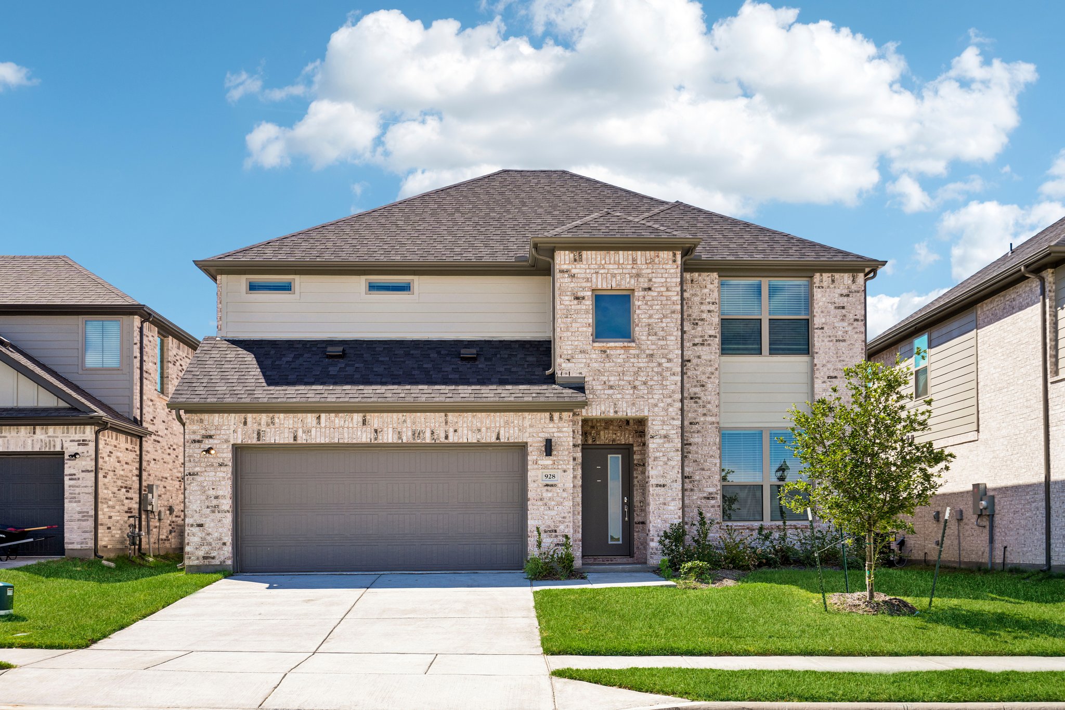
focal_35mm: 35
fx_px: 1035
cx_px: 532
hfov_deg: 54.4
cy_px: 355
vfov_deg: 37.8
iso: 100
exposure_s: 1/250
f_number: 8
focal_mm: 35
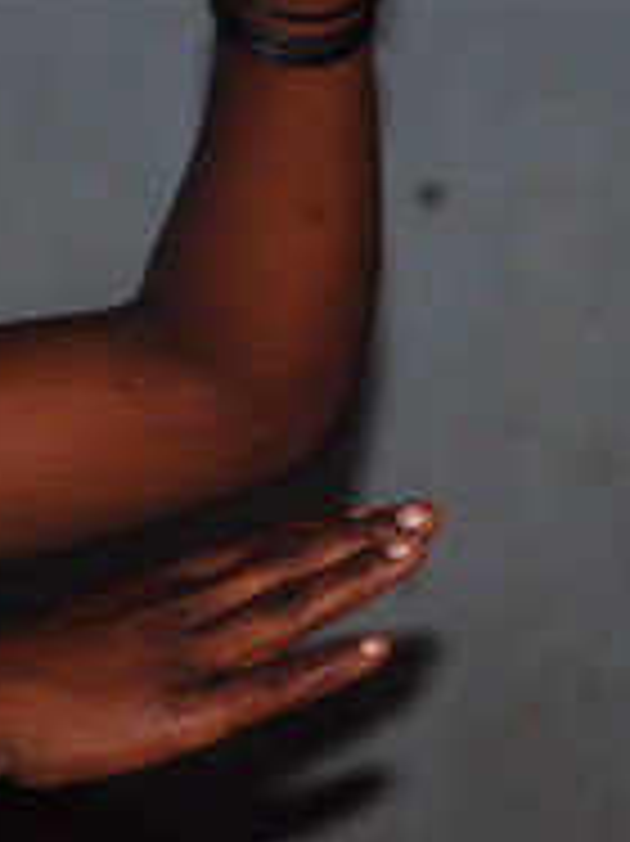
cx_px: -324
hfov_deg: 2.8
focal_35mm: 521
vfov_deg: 3.8
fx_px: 12649
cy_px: 410
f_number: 5.6
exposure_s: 1/60
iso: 250
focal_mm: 105
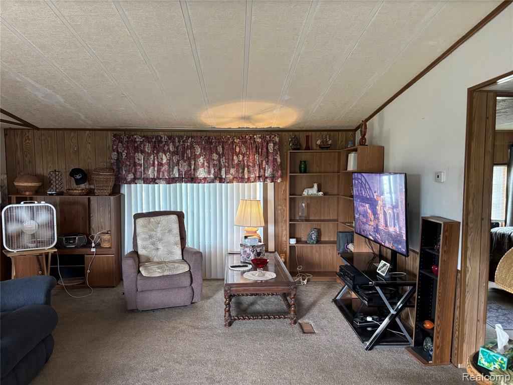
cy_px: 192
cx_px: 256
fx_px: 385
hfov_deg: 67.3
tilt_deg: -3.2
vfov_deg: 53.1
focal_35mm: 26
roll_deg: -0.2
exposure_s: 1/60
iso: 250
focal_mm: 5.96
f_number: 1.6
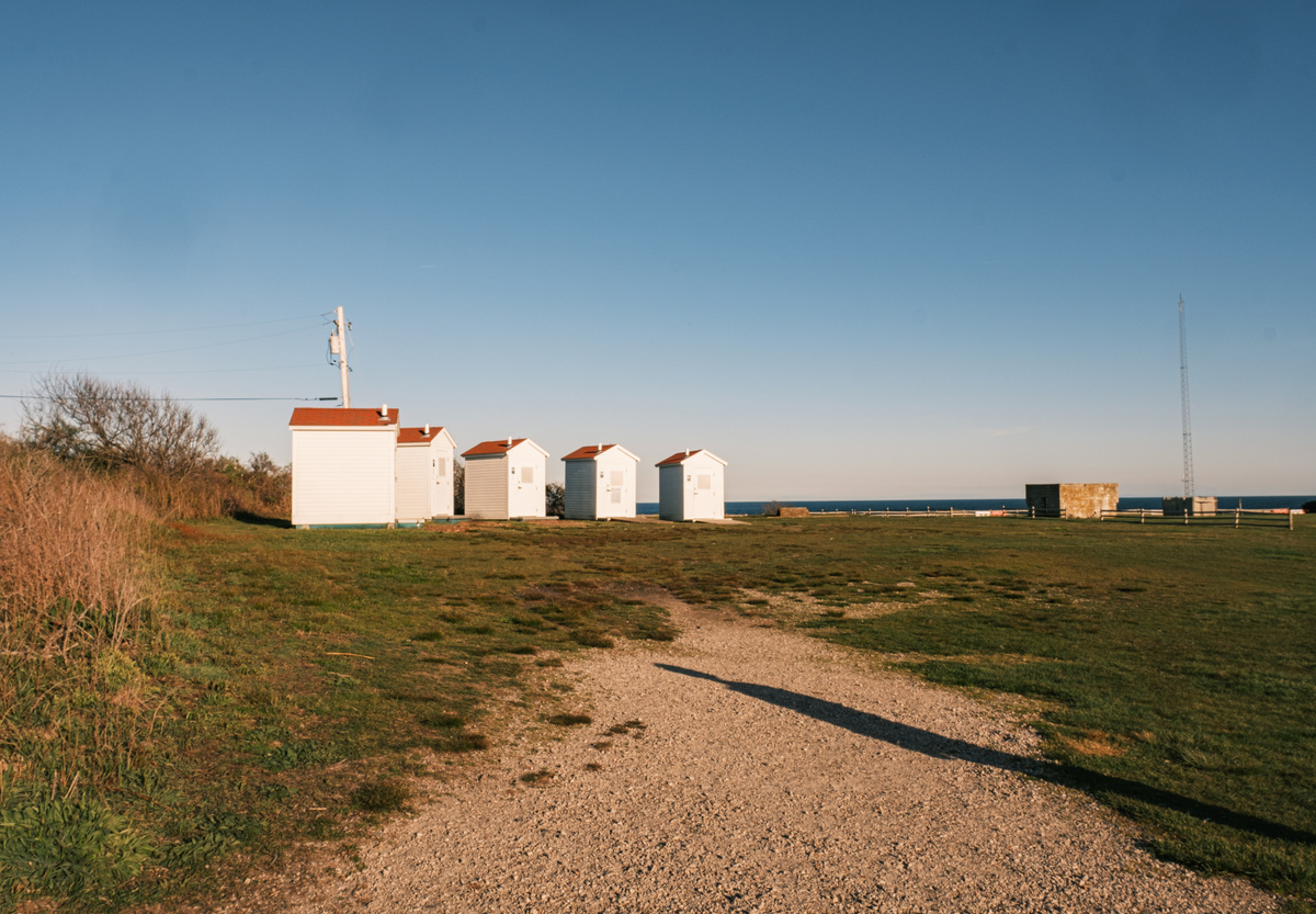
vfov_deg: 53.1
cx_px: 662
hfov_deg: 71.5
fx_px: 914
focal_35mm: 25
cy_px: 457
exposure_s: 1/160
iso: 500
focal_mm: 16
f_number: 16
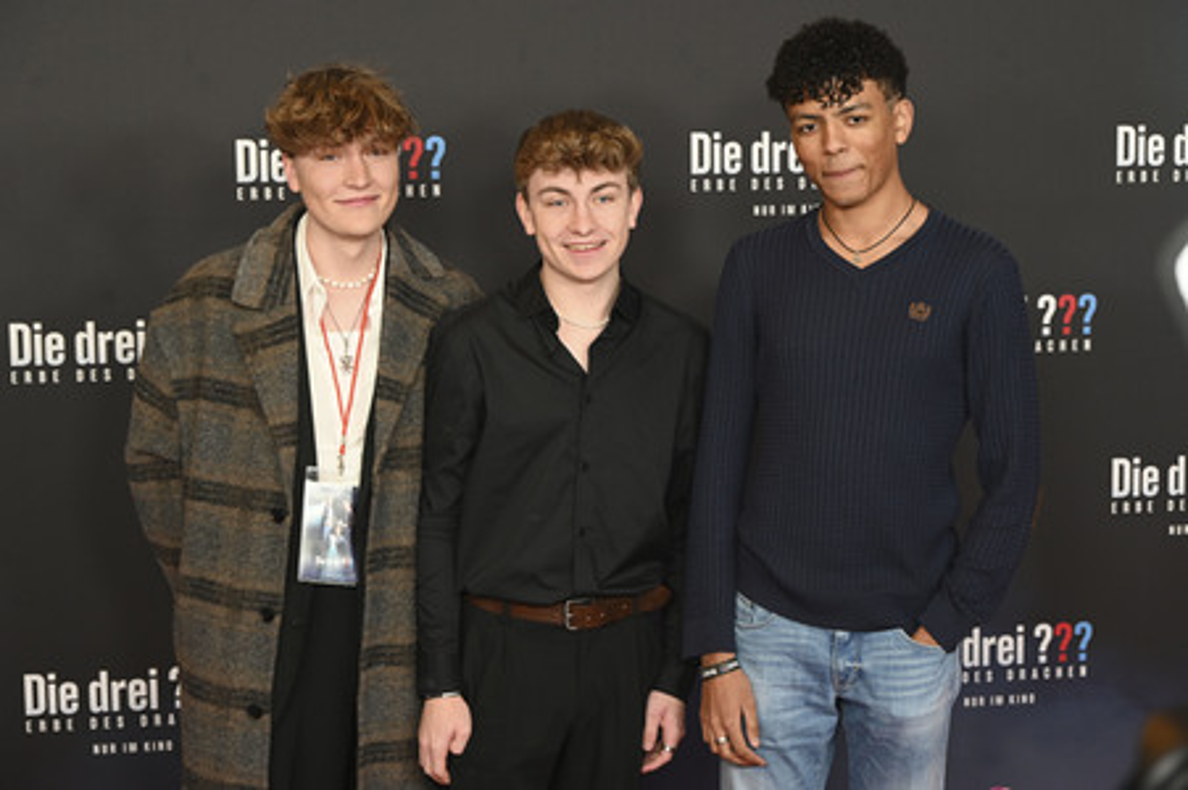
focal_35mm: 71
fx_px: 2341
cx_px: 594
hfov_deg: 28.5
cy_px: 395
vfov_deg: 19.2
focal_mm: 71
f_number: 6.3
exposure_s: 1/160
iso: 1000
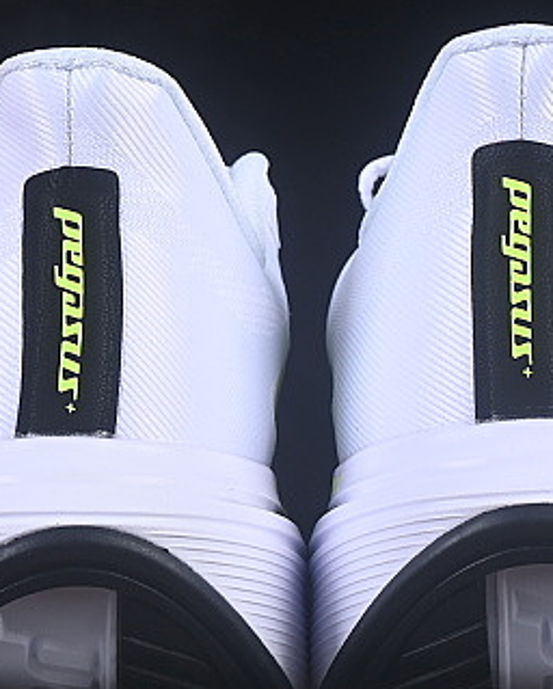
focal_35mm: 238
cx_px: 322
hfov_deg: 6.5
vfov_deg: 8.1
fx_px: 4860
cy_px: 231
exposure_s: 1/80
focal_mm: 50
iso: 160
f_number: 8
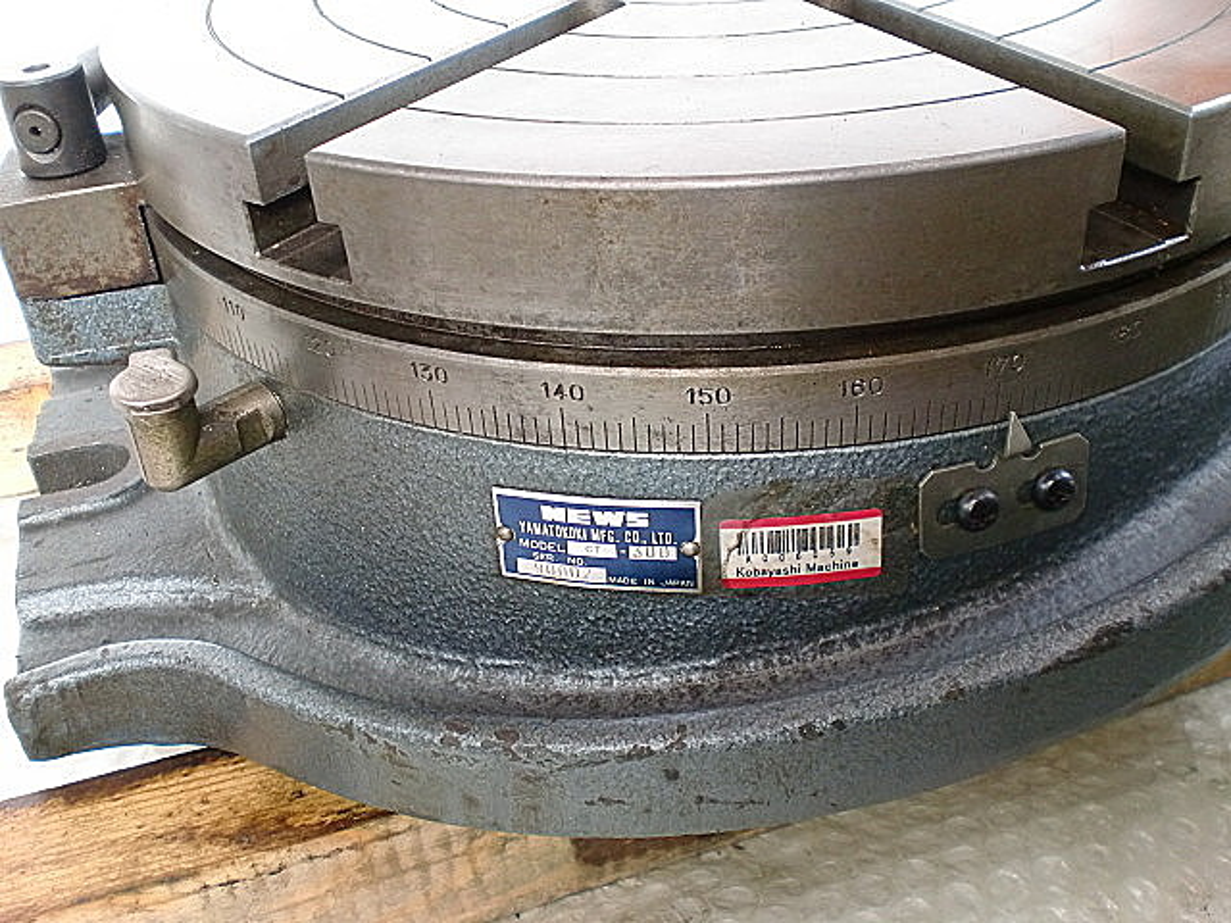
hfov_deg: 52.6
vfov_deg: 40.7
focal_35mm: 35
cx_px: 616
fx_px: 1245
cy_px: 462
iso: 250
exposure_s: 1/60
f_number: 3.1
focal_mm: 6.3
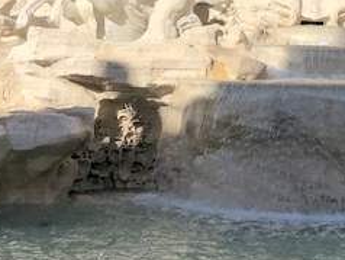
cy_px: -3
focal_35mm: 80
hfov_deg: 23.0
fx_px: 798
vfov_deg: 18.0
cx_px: 378
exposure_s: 1/2857
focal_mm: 3.99
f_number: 1.8
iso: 25
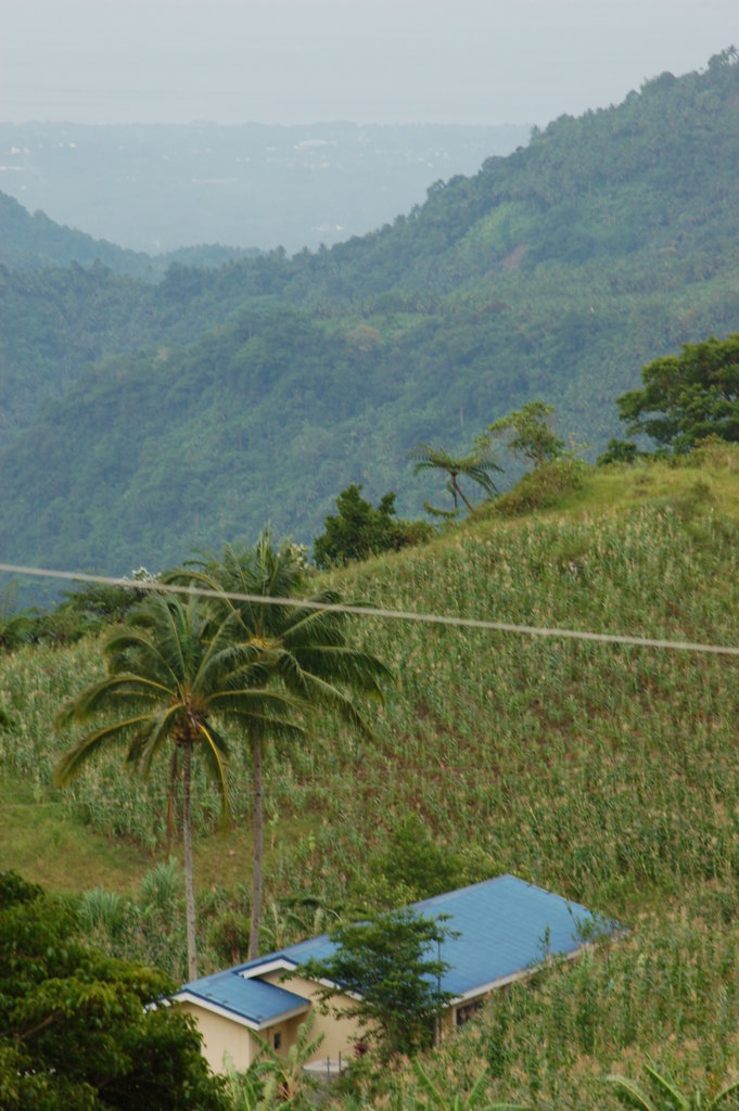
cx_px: 370
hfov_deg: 5.5
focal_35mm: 248
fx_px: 7633
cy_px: 556
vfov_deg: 8.3
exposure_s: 1/60
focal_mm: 165
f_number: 13
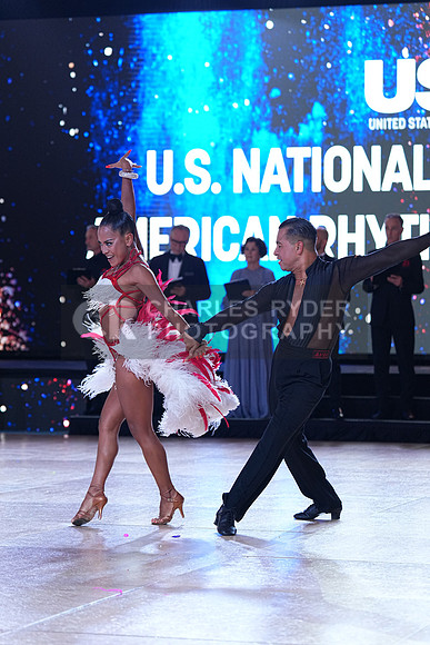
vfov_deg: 17.8
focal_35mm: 115
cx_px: 215
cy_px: 322
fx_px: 2059
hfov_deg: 11.9
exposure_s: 1/400
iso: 1000
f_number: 4
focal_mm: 115
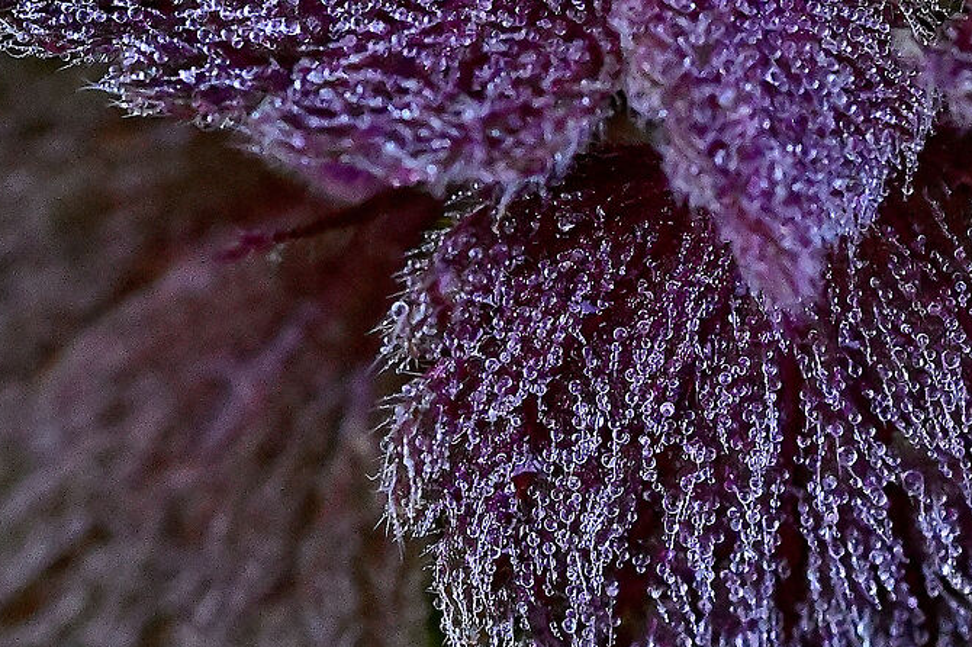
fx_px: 5802
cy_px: 102
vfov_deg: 6.4
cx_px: 699
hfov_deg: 9.6
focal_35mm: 215
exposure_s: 1/200
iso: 8000
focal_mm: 60
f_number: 20
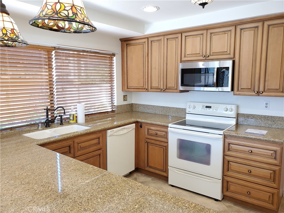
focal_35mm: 26
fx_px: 213
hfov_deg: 67.3
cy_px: 106
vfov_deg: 53.1
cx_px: 142
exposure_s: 1/60
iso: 200
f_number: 2.4
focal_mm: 4.3
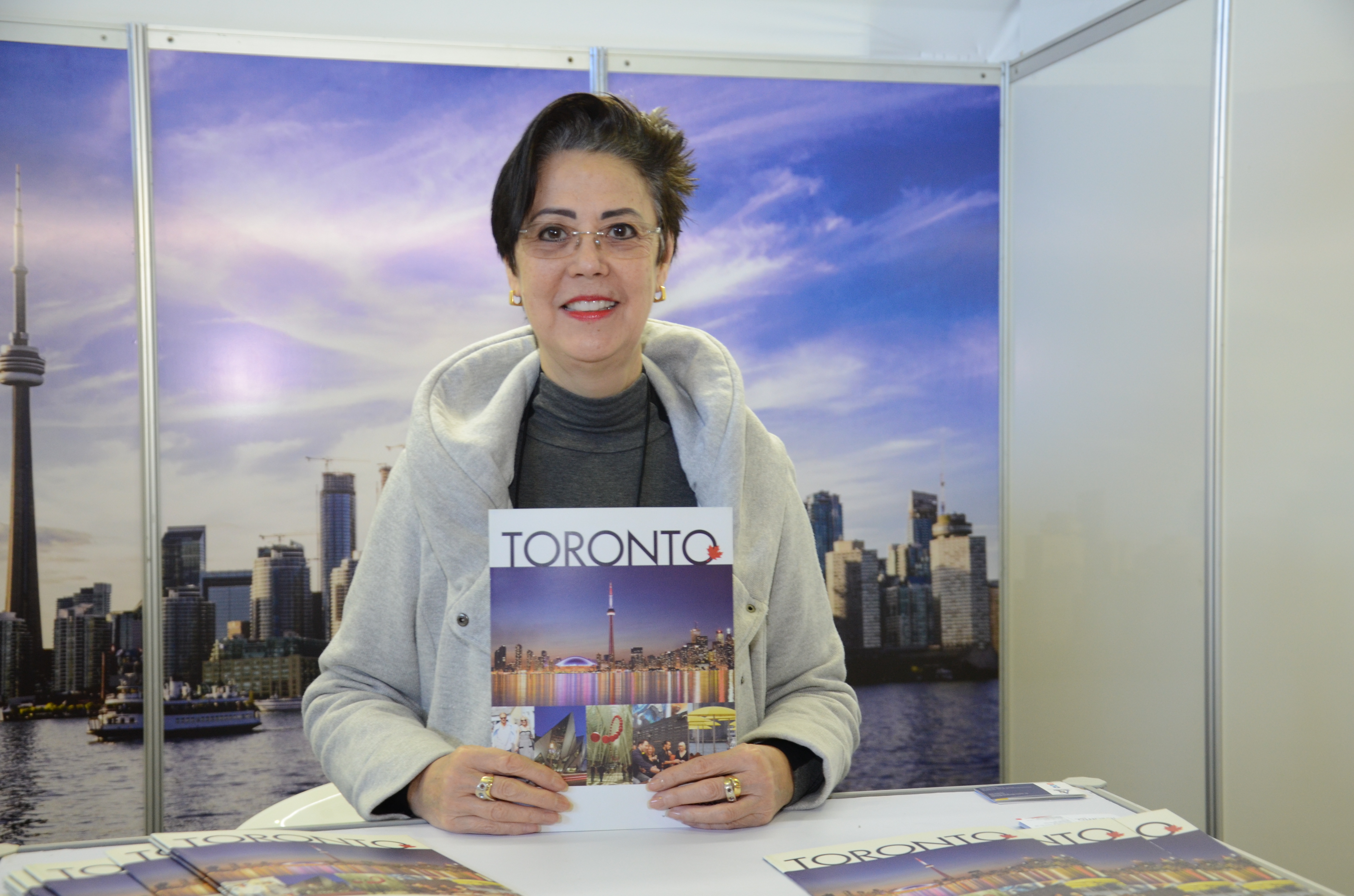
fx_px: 1802
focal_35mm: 48
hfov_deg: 41.2
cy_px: 448
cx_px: 677
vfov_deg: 28.0
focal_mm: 32
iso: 800
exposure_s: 1/60
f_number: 4.2
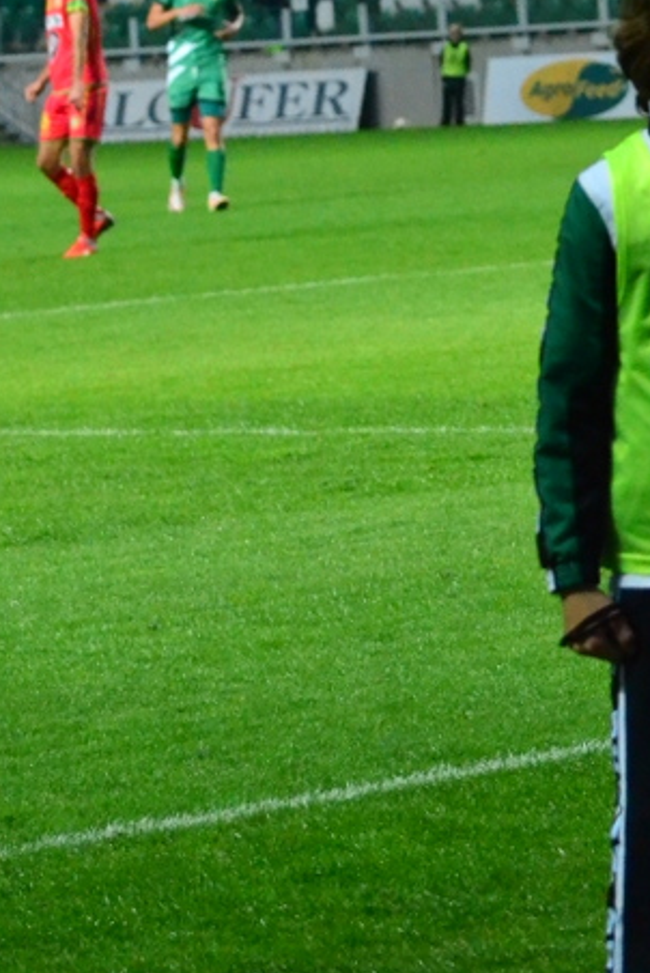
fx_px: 7517
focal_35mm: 278
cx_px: 716
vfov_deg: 7.4
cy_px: 121
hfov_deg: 4.9
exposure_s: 1/800
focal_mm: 70
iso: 5000
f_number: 4.5
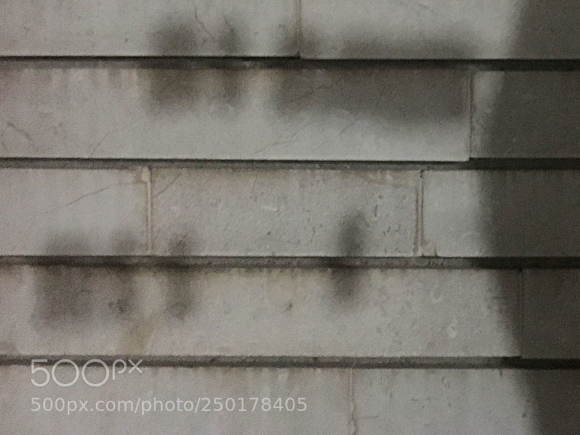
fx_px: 804
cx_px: 473
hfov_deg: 38.0
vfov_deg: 29.6
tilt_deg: +0.5
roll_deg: -0.9
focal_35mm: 48
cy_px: 92
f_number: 2.2
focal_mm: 4.15
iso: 1250
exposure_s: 1/17
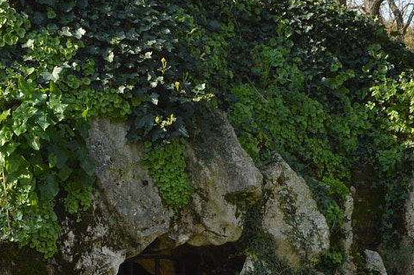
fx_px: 1850
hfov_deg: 12.8
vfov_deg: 8.4
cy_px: 300
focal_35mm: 161
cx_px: 207
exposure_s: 1/60
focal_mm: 32
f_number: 11
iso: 100
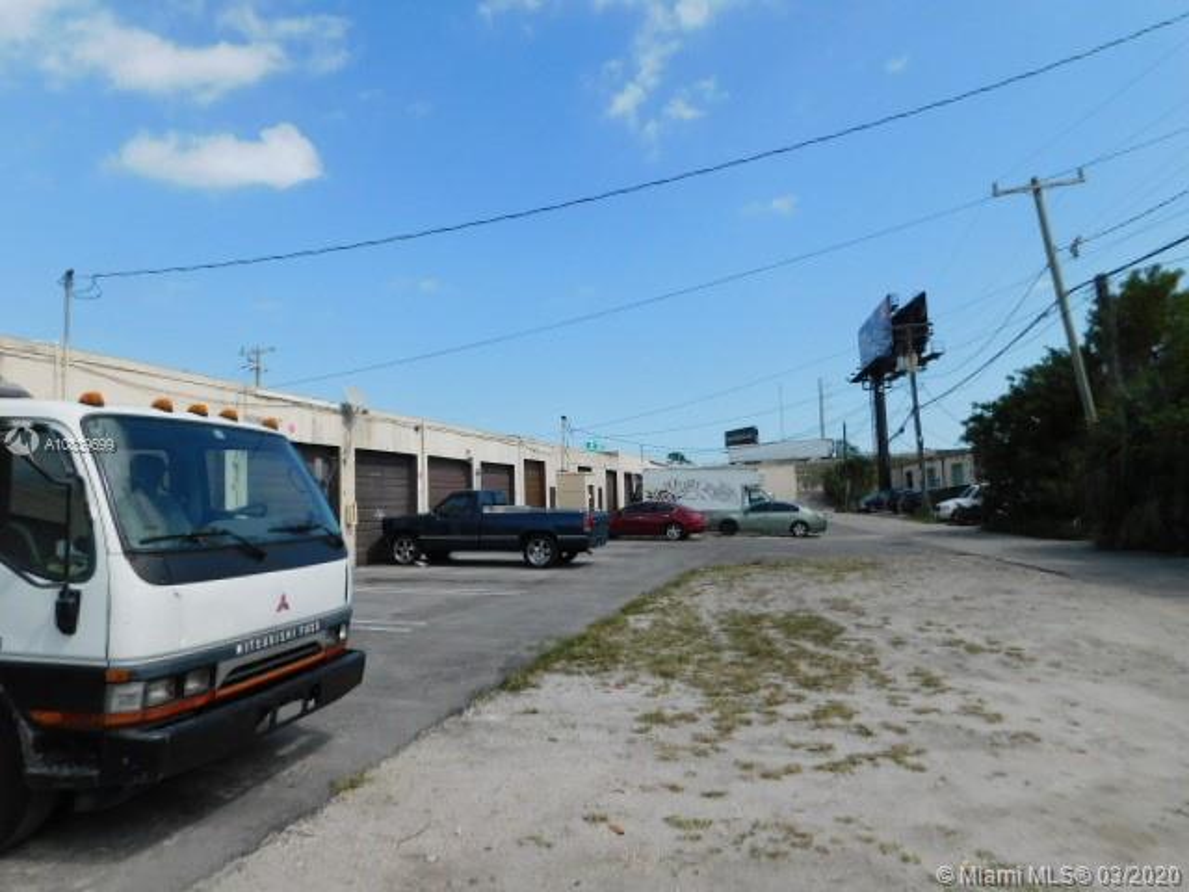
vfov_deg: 58.9
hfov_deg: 73.9
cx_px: 594
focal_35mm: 23
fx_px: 790
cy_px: 446
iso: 125
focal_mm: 4
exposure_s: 1/640
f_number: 6
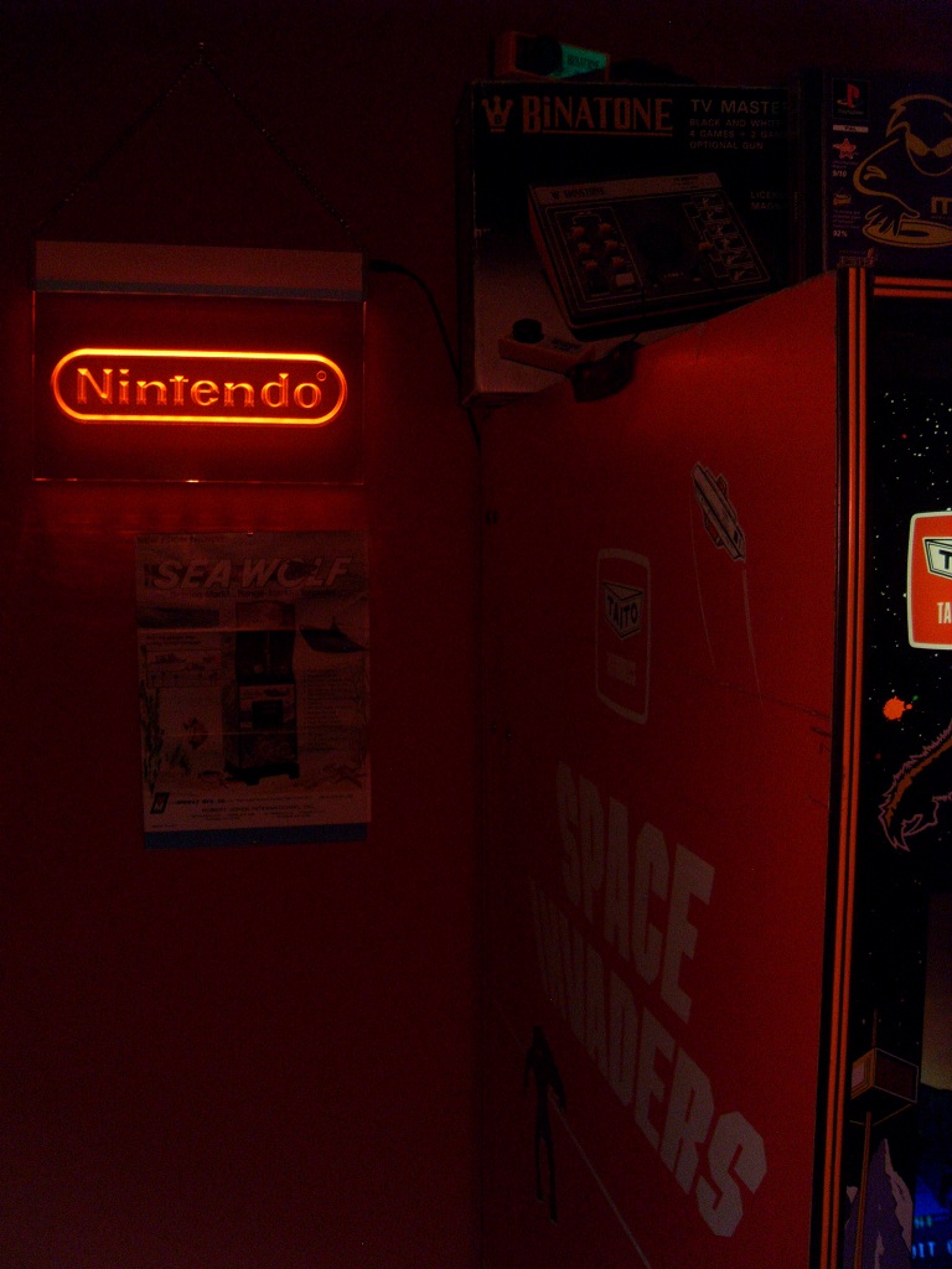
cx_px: 476
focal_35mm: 34
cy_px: 634
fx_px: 1247
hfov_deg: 41.8
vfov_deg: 54.0
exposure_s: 1/45
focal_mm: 6.3
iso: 400
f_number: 2.8
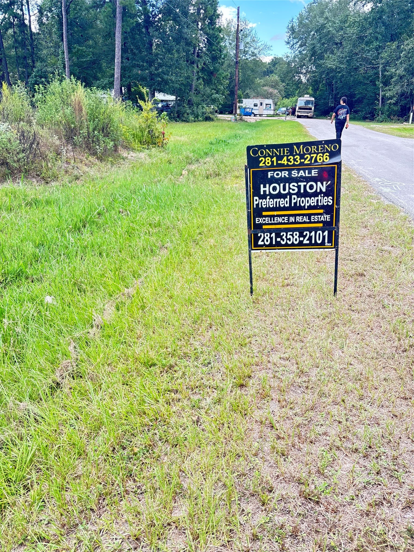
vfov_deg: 67.3
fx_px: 415
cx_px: 207
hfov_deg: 53.1
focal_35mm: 26
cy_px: 276
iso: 64
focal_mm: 5.96
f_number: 1.6
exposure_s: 1/171
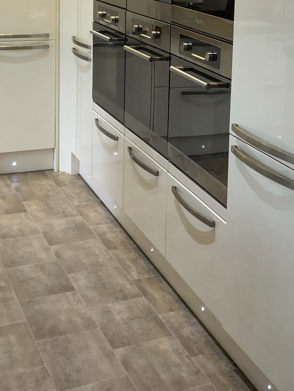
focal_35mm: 62
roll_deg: -1.2
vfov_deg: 30.1
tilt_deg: -7.1
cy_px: 54
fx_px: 702
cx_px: 218
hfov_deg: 23.4
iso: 50
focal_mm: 3.99
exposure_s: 1/17
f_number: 1.8
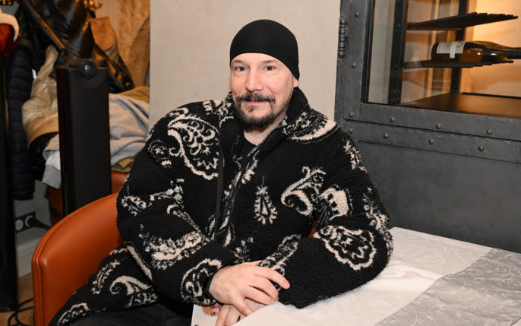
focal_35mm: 42
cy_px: 166
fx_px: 596
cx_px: 260
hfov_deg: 47.2
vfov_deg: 30.6
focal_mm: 41
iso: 2000
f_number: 5
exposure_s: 1/125
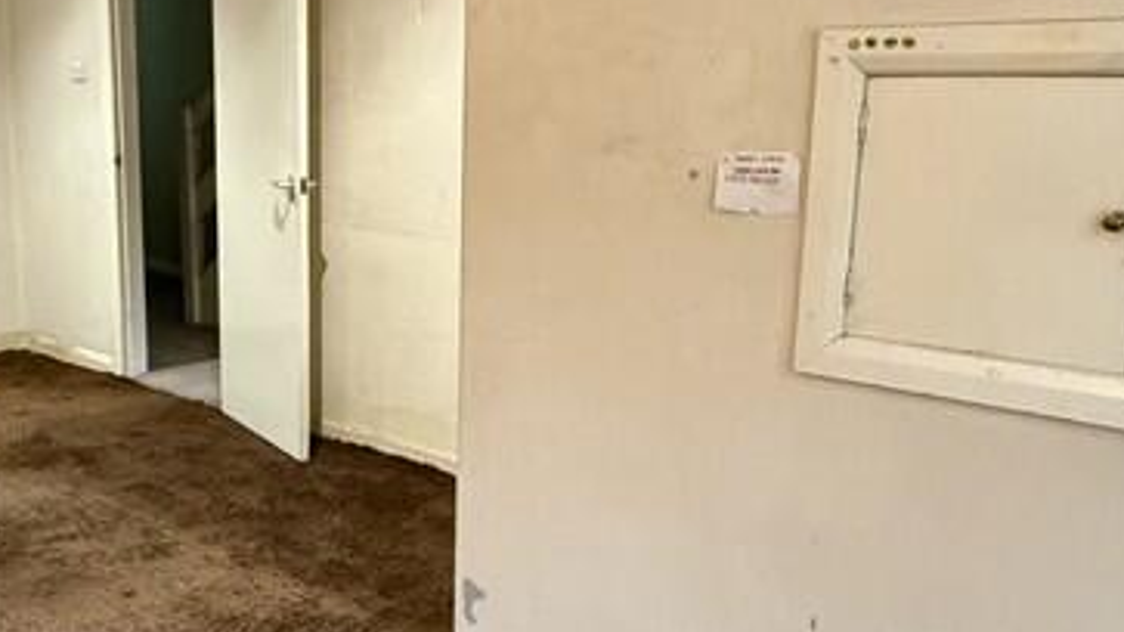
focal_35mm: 43
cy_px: 347
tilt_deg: -12.7
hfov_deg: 45.4
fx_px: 1281
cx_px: 254
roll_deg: +1.4
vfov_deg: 27.7
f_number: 2.2
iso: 640
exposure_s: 1/60
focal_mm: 2.22
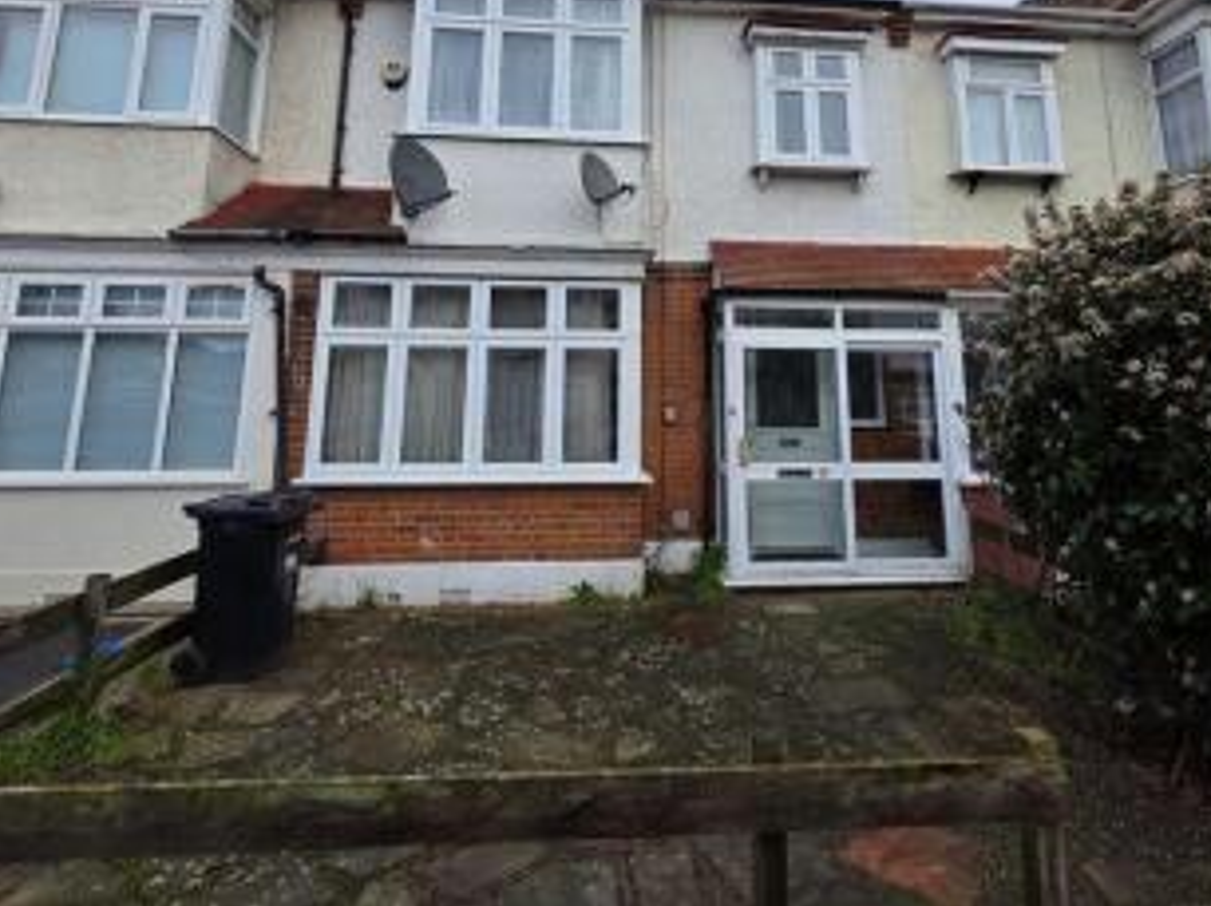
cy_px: 283
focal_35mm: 18
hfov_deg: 87.7
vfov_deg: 68.9
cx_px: 643
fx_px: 629
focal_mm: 2.2
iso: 40
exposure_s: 1/668
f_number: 1.9
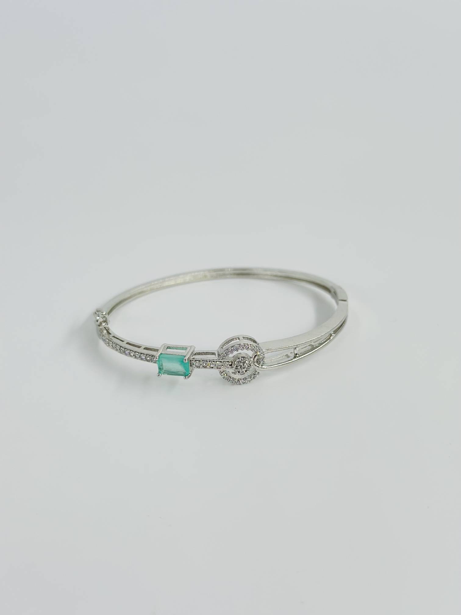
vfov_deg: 39.7
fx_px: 852
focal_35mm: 48
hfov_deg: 30.3
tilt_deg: -29.1
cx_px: 230
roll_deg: -2.6
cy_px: 308
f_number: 1.78
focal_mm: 6.86
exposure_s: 1/1916
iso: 80
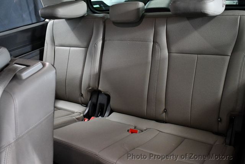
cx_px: 122
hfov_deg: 53.1
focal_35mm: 36
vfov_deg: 36.9
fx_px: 245
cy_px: 82
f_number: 3.5
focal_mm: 18
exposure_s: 1/60
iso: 3600
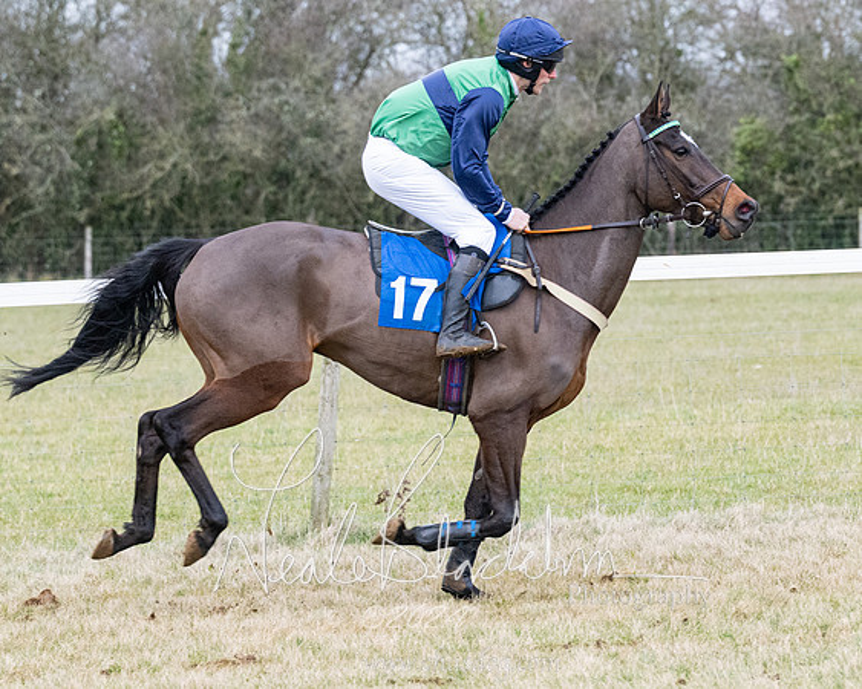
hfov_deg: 8.3
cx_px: 513
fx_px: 5908
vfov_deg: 6.7
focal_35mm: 232
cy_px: 429
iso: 1600
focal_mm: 110
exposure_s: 1/800
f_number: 4
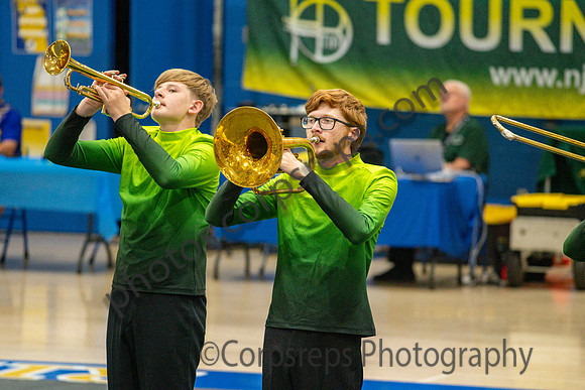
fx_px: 4365
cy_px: 219
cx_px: 310
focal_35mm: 269
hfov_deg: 7.7
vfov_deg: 5.1
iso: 4500
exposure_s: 1/500
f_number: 4
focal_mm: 200
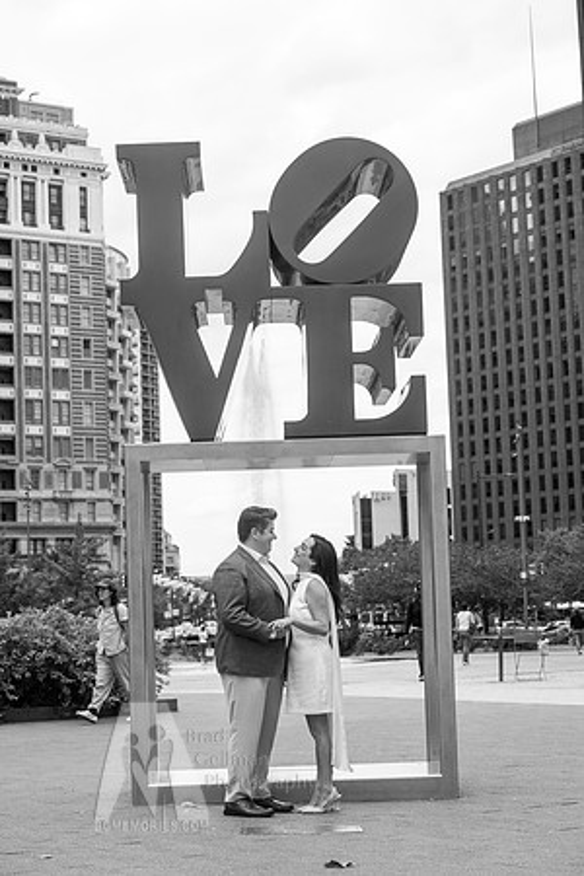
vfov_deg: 28.8
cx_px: 292
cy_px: 438
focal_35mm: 70
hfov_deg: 19.5
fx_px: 1703
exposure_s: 1/500
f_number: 6.3
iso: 800
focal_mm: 70
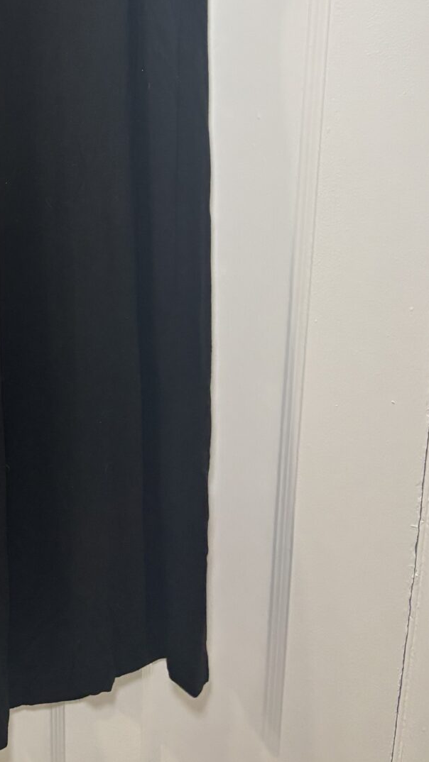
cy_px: 99
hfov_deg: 20.9
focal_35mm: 54
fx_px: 1092
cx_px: -63
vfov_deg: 36.5
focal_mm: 5.96
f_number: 1.6
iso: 160
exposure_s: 1/60
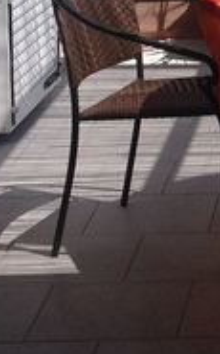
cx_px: 439
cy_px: -59
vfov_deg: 12.7
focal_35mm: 161
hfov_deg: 7.8
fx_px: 1551
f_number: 2.4
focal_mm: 4.28
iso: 50
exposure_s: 1/944
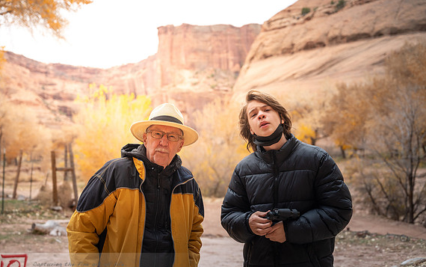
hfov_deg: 35.1
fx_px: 674
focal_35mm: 58
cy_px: 138
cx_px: 212
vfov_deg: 22.4
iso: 400
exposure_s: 1/800
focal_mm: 56
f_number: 4
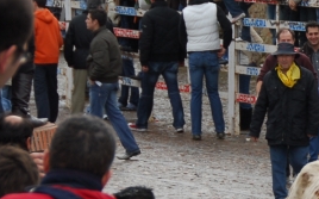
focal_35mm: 410
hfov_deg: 5.1
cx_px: 430
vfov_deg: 3.2
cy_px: 183
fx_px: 3561
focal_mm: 70
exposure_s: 1/250
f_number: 5
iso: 125
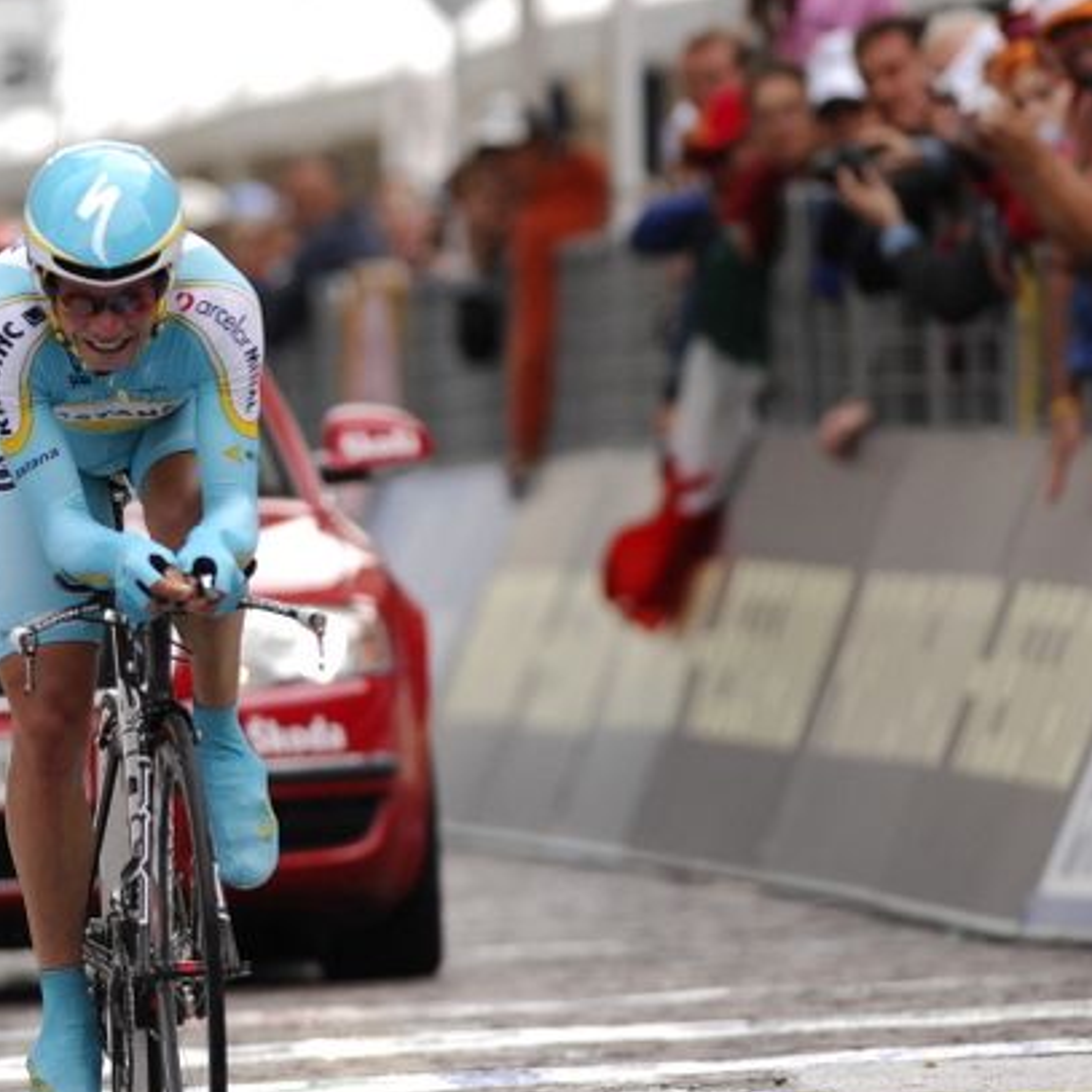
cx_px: 64
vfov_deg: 2.3
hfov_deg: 2.3
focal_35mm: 752
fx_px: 26839
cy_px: 424
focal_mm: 300
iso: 400
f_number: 3.8
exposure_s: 1/1000
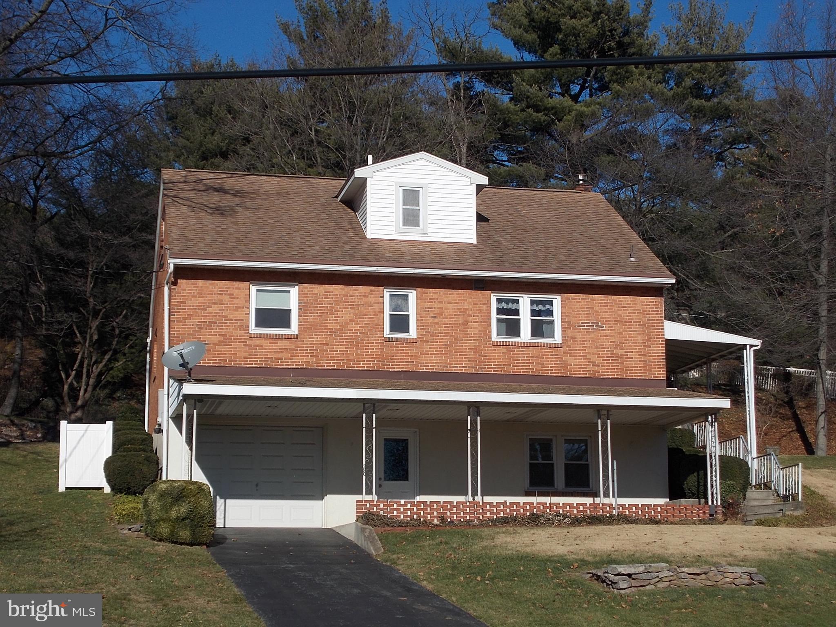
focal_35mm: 66
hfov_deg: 29.4
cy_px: 314
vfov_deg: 22.3
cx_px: 418
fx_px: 1594
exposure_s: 1/100
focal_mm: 11.8
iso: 80
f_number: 13.3
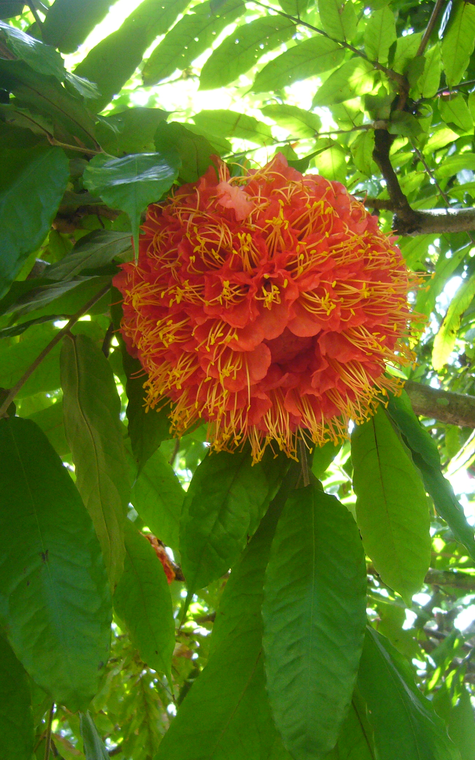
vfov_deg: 40.3
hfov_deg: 25.8
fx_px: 1035
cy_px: 381
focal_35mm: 50
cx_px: 280
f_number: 2.8
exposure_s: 1/30
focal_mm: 5.8
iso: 100
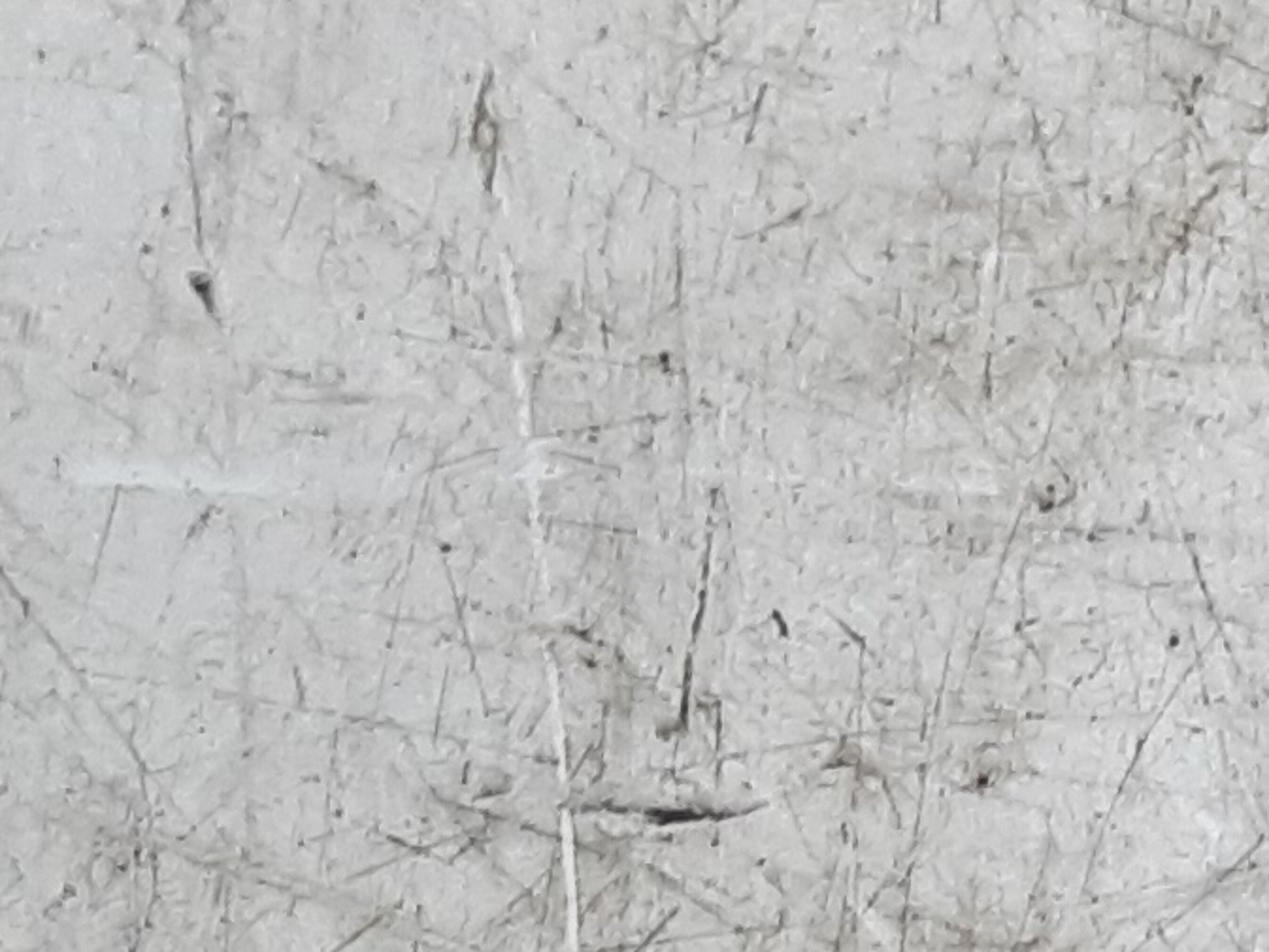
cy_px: 1904
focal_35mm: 131
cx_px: 2559
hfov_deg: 13.0
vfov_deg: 10.4
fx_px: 4803
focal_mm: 2.91
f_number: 1.9
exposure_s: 1/50
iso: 50
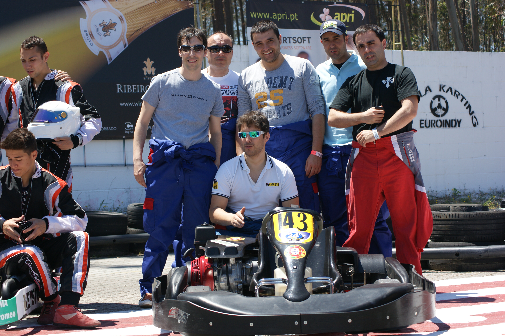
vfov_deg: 16.5
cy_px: 168
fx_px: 1157
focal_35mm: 82
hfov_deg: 24.6
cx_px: 252
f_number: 6.3
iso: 100
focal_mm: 55
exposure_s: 1/250
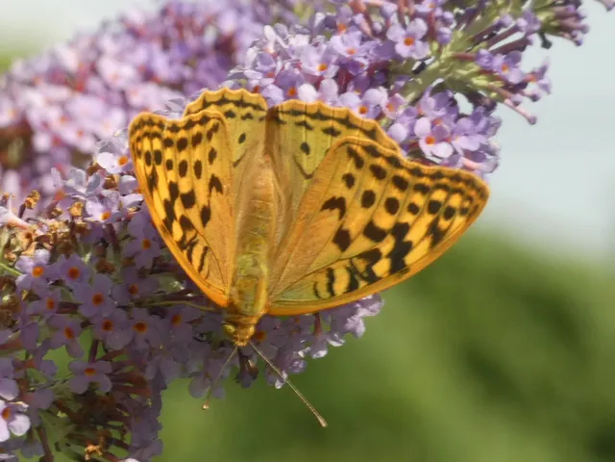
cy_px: 231
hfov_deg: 5.3
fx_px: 6609
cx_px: 308
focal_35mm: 372
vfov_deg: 4.0
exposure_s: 1/100
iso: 80
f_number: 5.6
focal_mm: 66.7
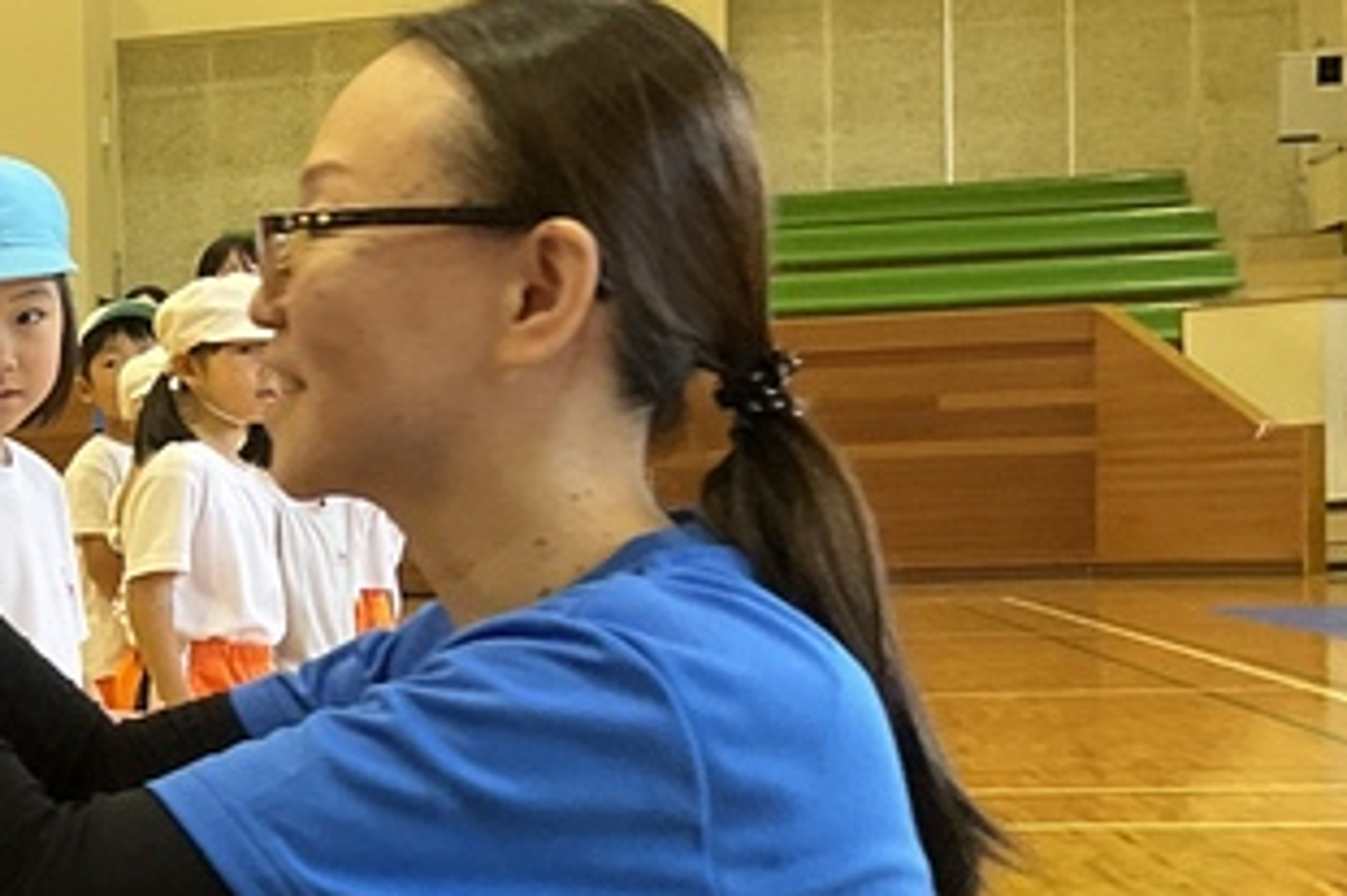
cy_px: 706
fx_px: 3627
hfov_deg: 18.5
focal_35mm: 97
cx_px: -693
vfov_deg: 14.0
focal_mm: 3
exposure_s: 1/122
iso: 64
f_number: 1.8
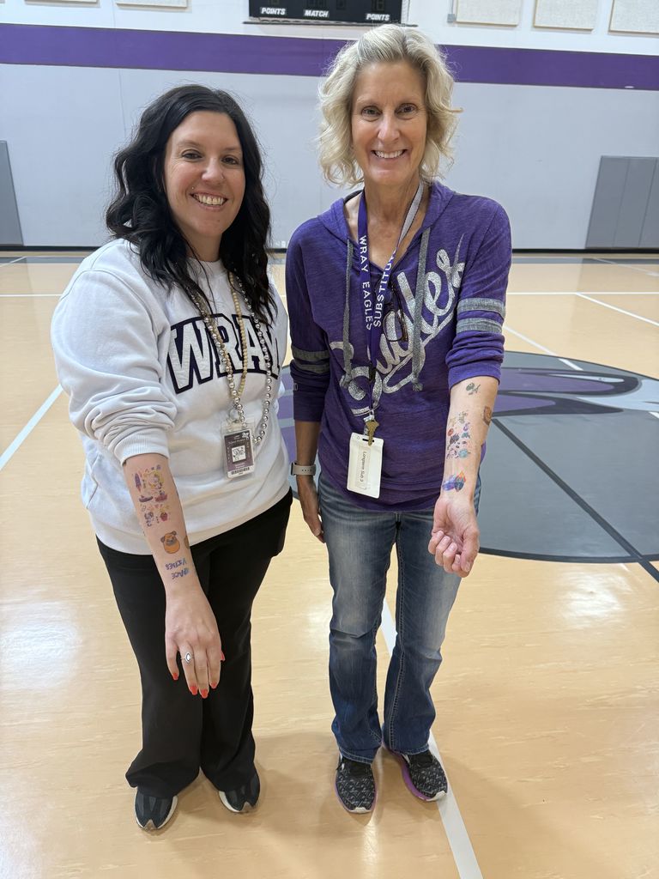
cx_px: 330
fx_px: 609
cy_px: 440
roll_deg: -1.4
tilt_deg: -23.5
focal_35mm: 24
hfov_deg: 56.8
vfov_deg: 71.6
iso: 200
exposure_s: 1/120
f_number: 1.78
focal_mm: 6.76
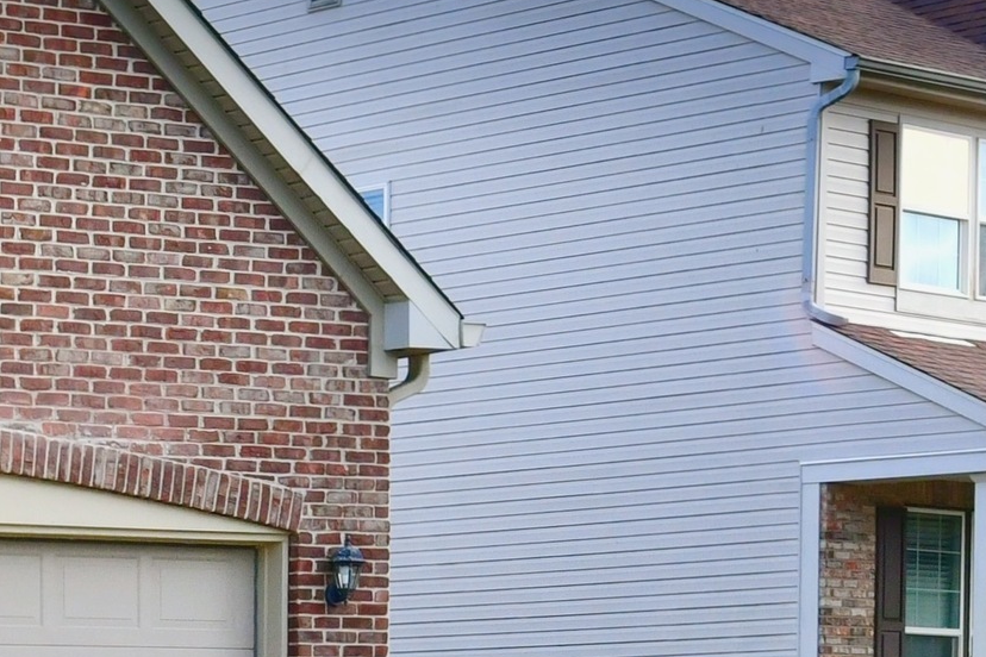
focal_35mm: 89
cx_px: -841
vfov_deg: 15.4
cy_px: 368
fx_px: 2437
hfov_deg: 17.8
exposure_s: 1/400
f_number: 10
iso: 400
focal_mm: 24
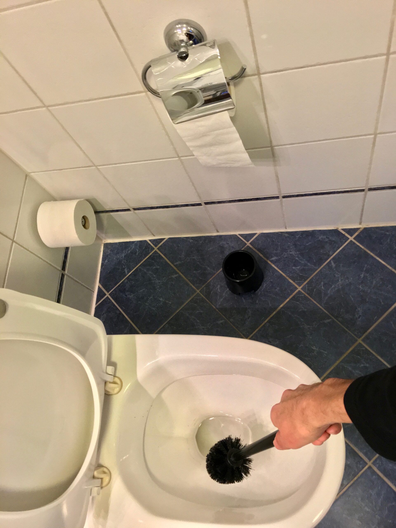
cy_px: 264
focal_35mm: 29
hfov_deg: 48.2
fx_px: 442
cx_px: 198
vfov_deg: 61.7
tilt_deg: -63.1
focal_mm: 4.15
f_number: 2.2
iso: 200
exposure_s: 1/17
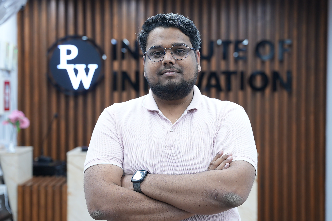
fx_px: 729
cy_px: 110
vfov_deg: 17.3
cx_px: 166
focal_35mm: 79
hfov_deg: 25.7
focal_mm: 53.1
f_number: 2.8
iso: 200
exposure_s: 1/50
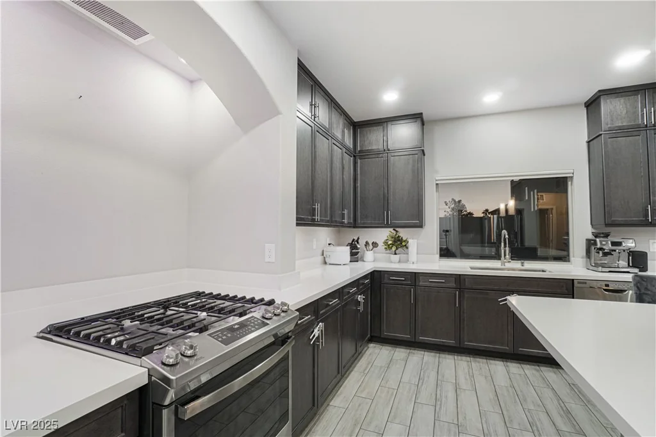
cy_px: 218
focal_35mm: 15
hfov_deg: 100.4
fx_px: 273
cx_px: 328
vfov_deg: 77.3
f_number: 8
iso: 400
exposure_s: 1/3
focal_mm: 10
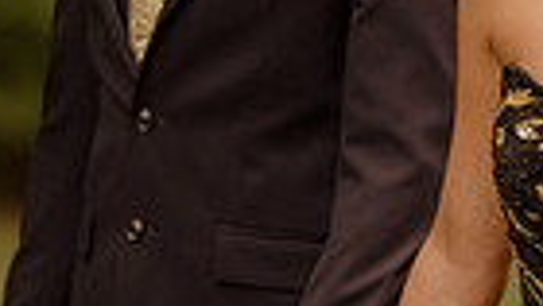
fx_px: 5317
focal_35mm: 369
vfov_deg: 3.3
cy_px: 141
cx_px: 388
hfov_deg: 5.8
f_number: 1.4
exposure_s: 1/1600
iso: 400
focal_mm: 85
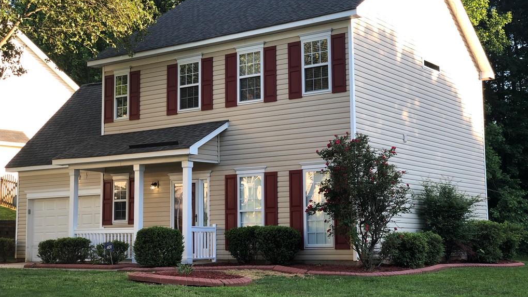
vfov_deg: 21.1
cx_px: 265
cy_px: 136
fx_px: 798
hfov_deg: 36.6
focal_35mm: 57
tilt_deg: +7.1
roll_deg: +0.7
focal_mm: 6
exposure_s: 1/120
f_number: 2.4
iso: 20
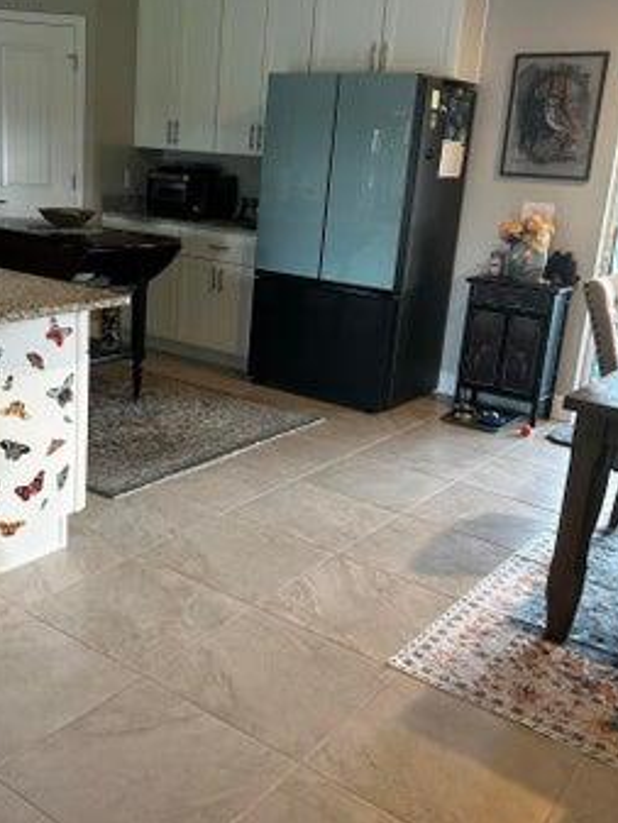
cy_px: 379
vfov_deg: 50.1
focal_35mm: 37
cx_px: 230
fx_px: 880
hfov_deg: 38.4
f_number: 1.5
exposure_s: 1/60
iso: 160
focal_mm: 5.7
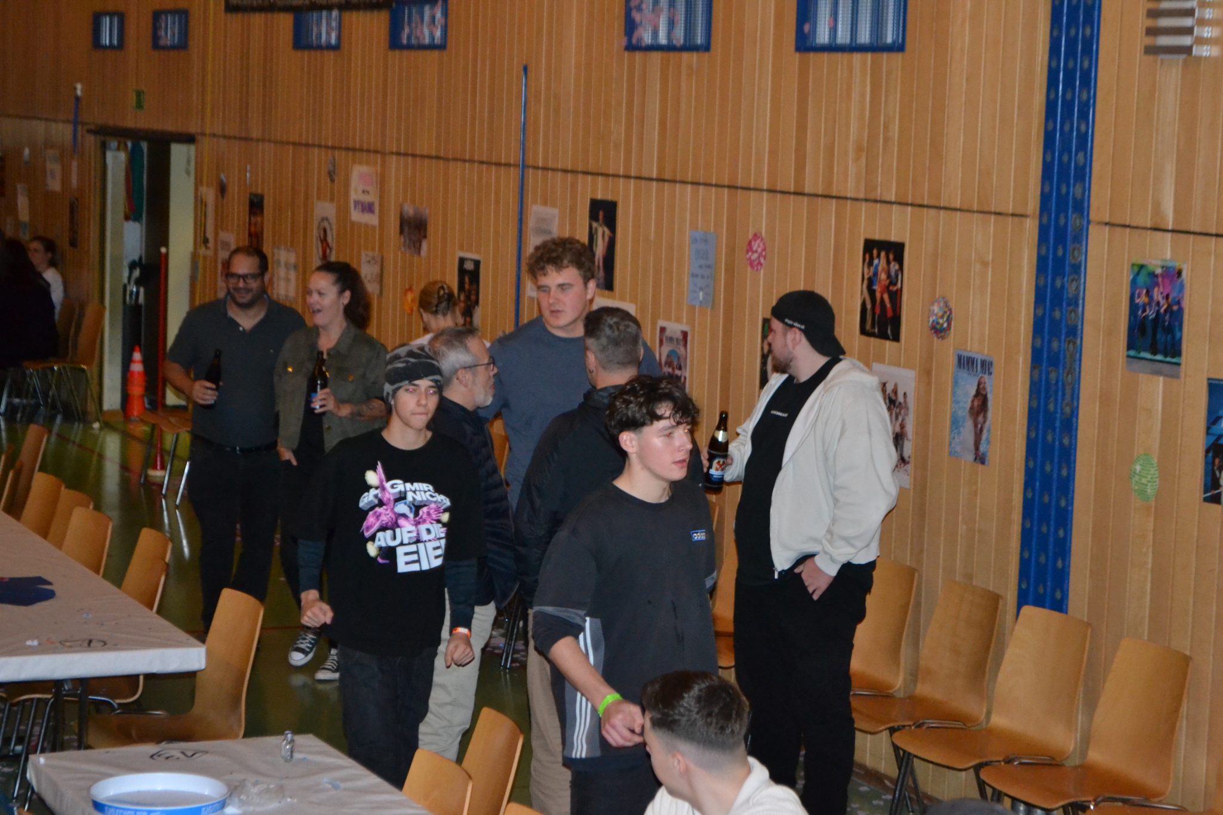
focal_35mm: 82
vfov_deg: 16.6
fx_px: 2802
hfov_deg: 24.6
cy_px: 408
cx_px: 612
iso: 3200
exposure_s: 1/60
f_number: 5.6
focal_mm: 55
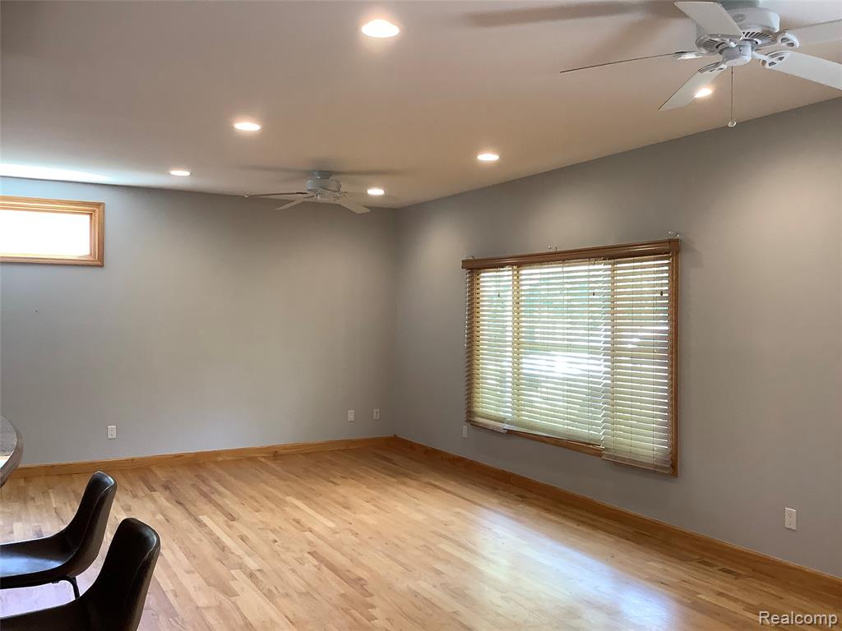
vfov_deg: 45.4
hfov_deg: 58.4
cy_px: 316
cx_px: 421
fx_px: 754
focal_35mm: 31
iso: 100
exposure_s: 1/60
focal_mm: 3.3
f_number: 2.4
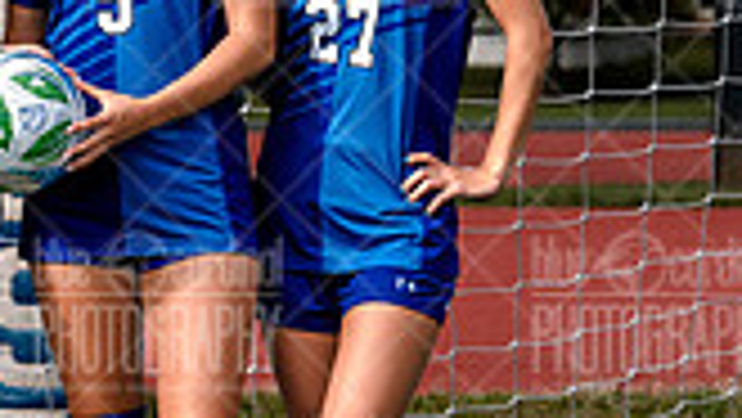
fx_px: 6161
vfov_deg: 3.9
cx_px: 13
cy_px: 312
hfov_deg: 6.9
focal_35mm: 313
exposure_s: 1/160
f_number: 4.5
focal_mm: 85
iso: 400
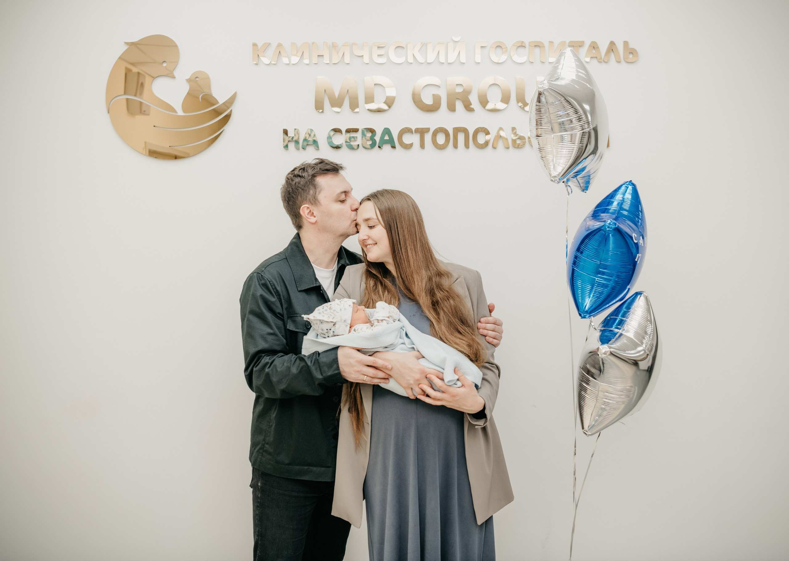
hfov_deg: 49.5
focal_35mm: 38
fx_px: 854
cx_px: 428
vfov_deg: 36.3
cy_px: 259
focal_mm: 34
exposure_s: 1/160
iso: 320
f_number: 3.5
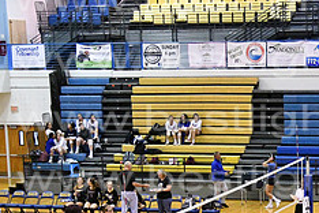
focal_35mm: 100
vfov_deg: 13.5
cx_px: 329
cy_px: 211
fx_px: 888
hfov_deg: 19.7
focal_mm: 27
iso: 10000
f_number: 3.2
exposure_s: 1/800
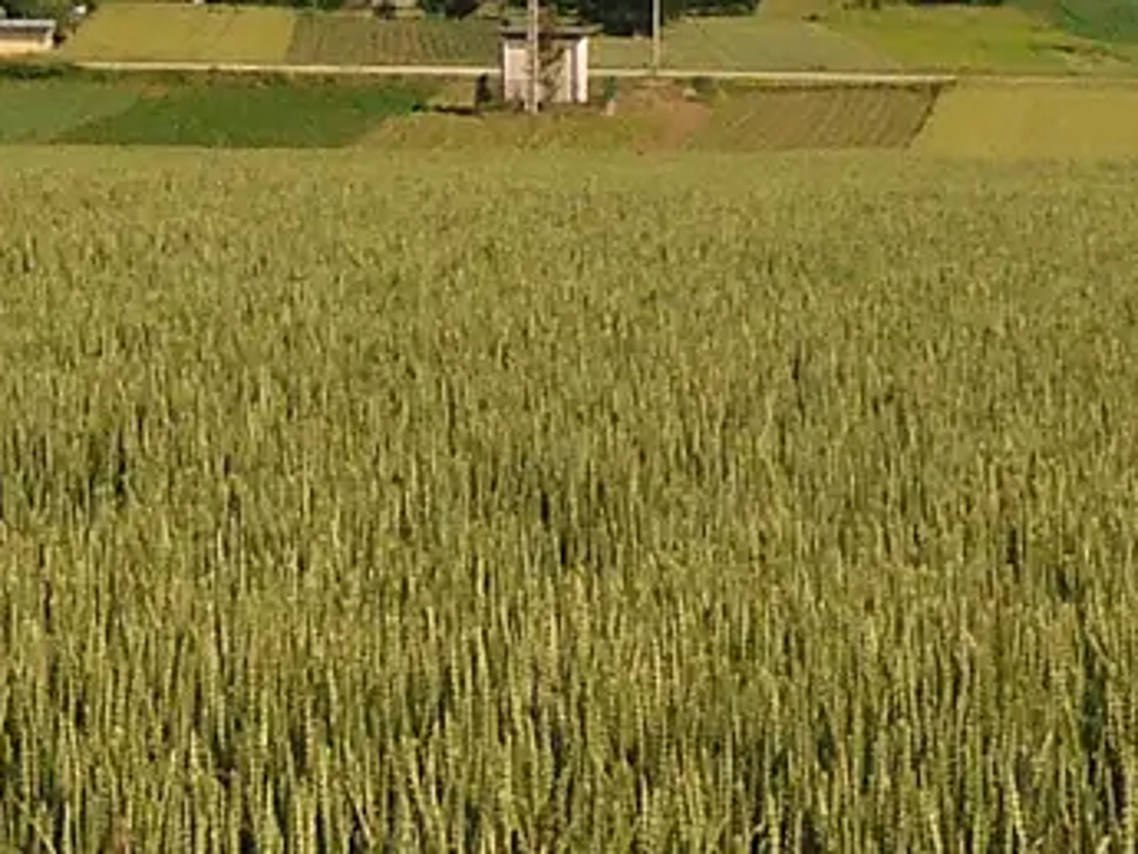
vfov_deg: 5.8
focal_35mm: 256
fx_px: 8419
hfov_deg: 7.7
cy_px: -241
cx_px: -148
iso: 100
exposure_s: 1/400
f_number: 6.3
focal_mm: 7.7
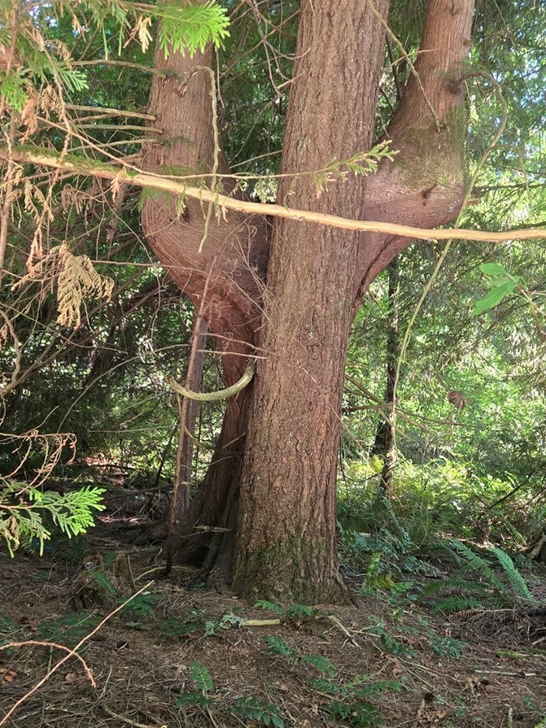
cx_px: 353
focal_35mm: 37
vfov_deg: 49.4
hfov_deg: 38.3
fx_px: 778
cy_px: 479
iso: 500
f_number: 1.8
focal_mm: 5.4
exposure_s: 1/120
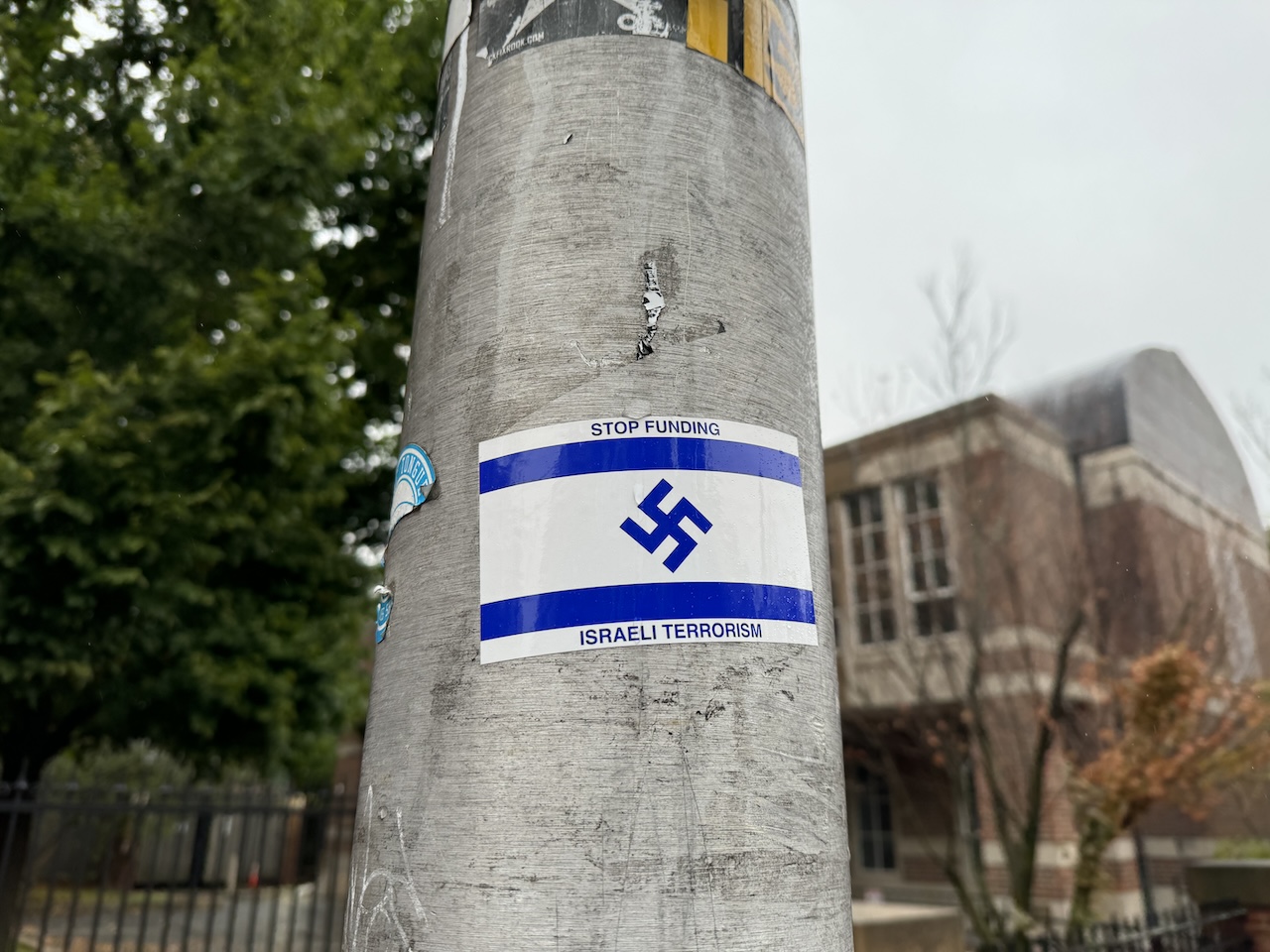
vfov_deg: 56.8
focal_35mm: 24
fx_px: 881
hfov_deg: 71.6
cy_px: 476
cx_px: 635
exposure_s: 1/215
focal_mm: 6.76
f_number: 1.78
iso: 64
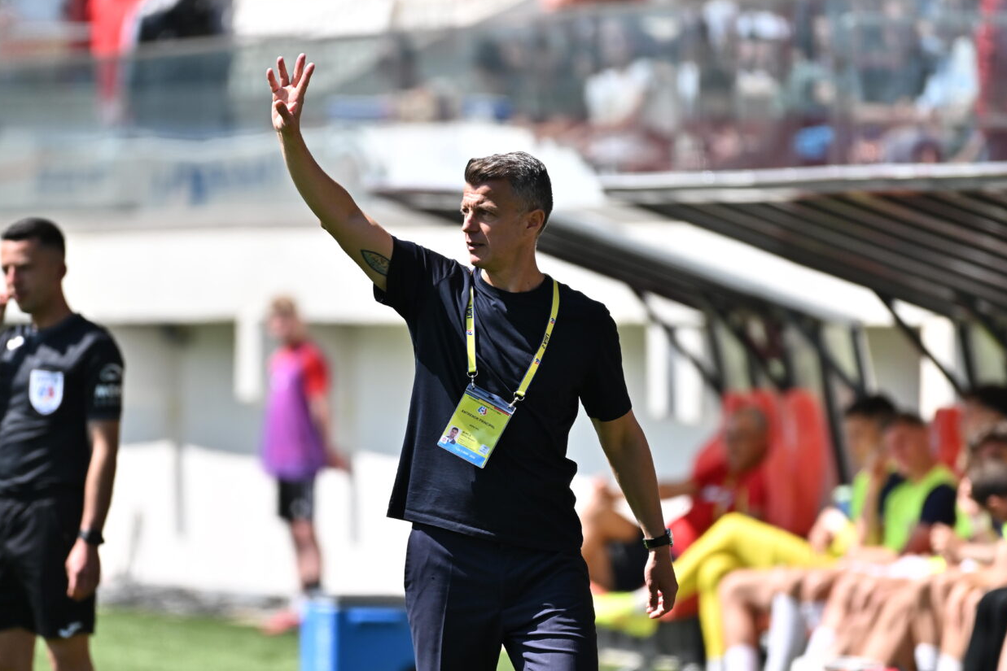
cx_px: 453
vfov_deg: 1.8
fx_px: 20840
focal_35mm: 745
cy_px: 411
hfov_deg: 2.8
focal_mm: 600
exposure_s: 1/1250
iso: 500
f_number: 6.3
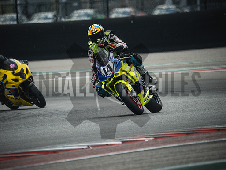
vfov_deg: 2.3
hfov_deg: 3.0
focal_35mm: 652
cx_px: 108
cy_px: 85
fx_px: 4258
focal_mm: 400
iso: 1600
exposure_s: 1/1600
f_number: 5.6
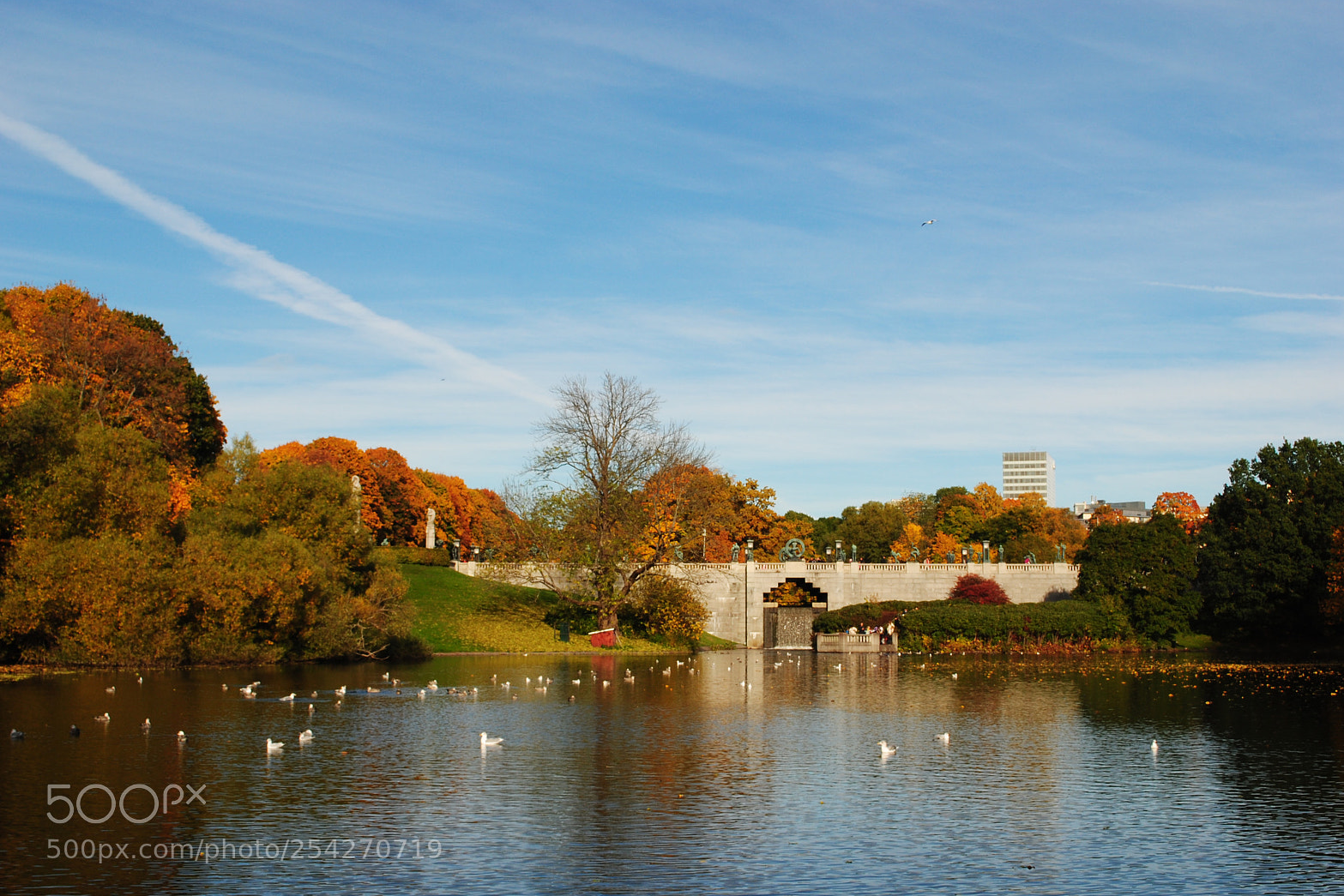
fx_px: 1717
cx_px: 679
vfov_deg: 29.2
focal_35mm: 46
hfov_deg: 42.7
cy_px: 457
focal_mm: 30
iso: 140
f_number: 10
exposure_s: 1/250
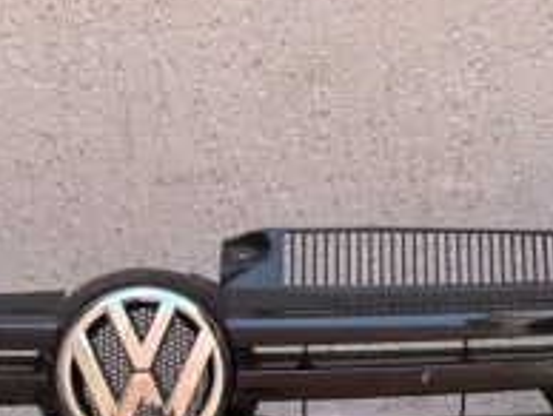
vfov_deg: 9.2
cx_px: 217
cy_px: 593
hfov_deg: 12.5
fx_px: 2527
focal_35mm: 158
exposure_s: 1/229
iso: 64
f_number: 1.78
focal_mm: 6.86
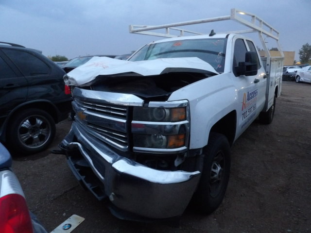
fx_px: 216
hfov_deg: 71.6
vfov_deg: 56.8
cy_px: 116
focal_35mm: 24
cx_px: 156
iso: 800
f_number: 3.2
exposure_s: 1/7
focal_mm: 4.3
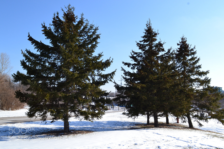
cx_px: 112
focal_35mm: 36
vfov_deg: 36.9
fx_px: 224
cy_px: 74
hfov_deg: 53.1
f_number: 11
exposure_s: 1/400
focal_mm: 24
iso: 400
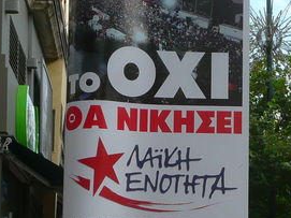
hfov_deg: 21.0
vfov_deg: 15.8
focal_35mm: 93
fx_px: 781
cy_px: 167
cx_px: 185
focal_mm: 6.5
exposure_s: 1/250
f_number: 3.9
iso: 100
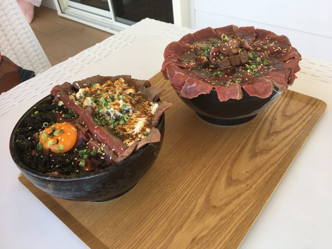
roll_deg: +9.0
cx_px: 166
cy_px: 124
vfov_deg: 48.2
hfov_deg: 61.7
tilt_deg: -41.0
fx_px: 278
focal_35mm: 29
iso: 25
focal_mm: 4.15
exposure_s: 1/122
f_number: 2.2
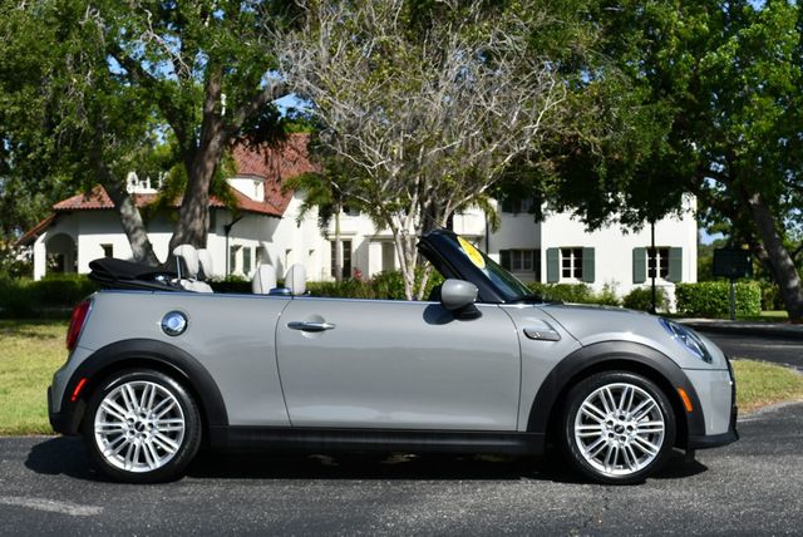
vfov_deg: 26.0
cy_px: 268
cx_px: 402
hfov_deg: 38.2
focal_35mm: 52
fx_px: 1161
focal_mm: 26
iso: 100
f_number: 8
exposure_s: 1/250
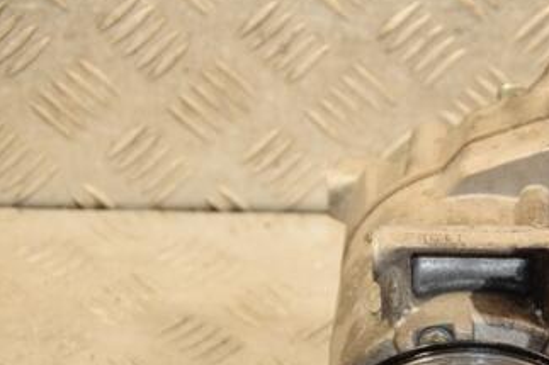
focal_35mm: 184
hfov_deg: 11.1
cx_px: 467
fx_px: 2804
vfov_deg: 7.4
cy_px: 328
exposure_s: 1/200
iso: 800
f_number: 5.6
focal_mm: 66
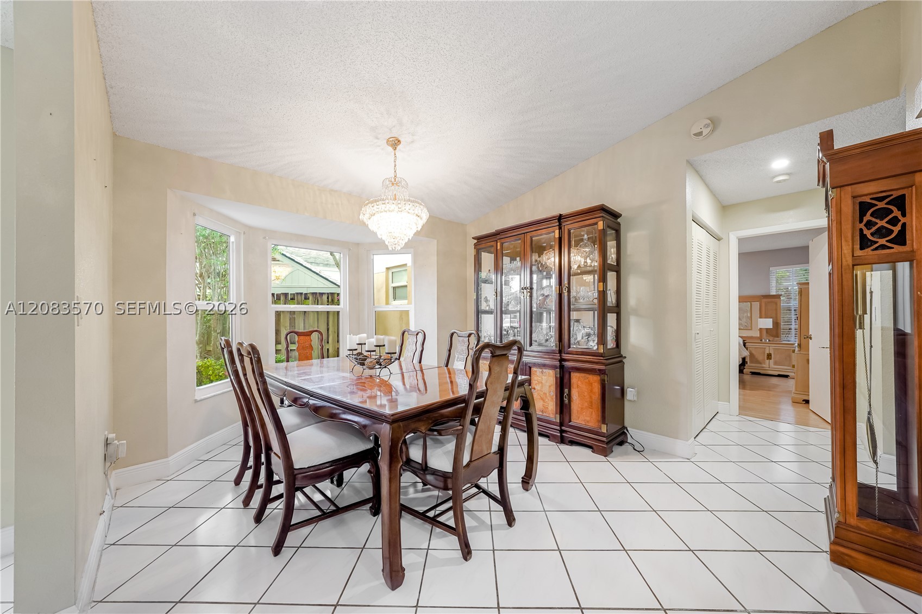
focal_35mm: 12
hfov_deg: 112.6
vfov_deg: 90.0
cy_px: 307
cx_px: 461
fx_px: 307
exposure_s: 1/3.33
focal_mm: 12
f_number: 7.1
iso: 200
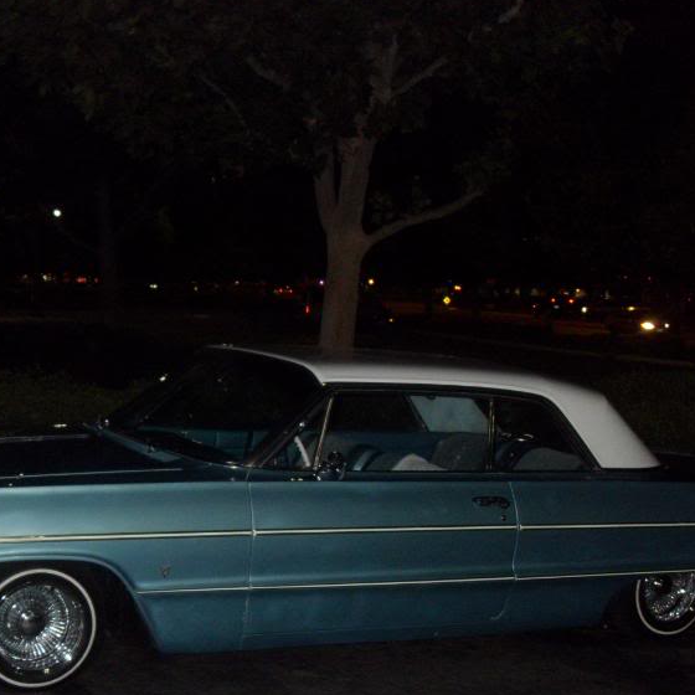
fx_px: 1249
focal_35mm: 55
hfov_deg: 31.0
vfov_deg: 30.9
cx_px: 283
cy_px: 462
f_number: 2.8
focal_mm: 6.3
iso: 400
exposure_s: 1/45
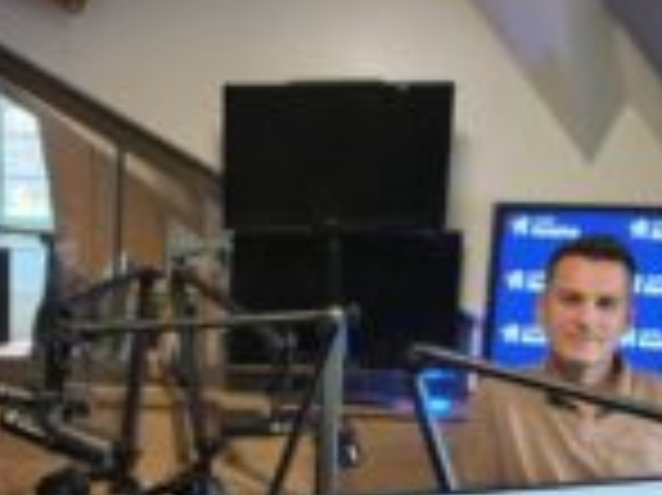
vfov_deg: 22.6
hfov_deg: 30.3
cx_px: 169
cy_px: 464
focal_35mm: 63
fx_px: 1204
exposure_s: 1/50
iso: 543
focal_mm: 4.81
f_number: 1.8
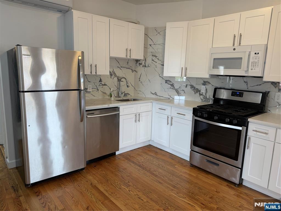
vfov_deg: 56.8
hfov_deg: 71.6
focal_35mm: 24
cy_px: 106
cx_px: 140
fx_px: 195
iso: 125
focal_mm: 6.76
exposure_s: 1/120
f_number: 1.78
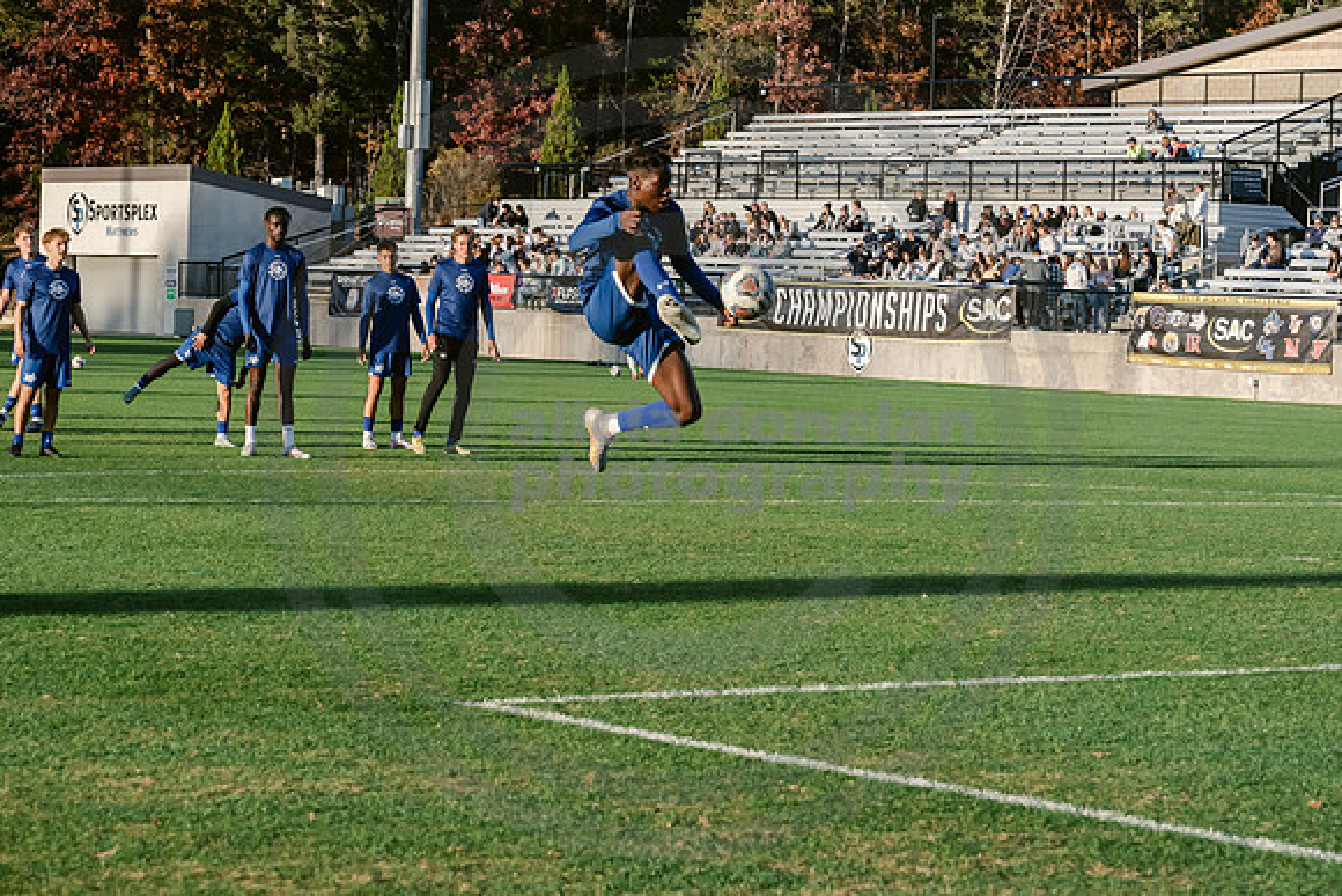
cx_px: 671
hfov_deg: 18.6
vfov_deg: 12.5
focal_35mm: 110
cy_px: 448
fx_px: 4101
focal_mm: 110
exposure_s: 1/2000
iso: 1250
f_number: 9
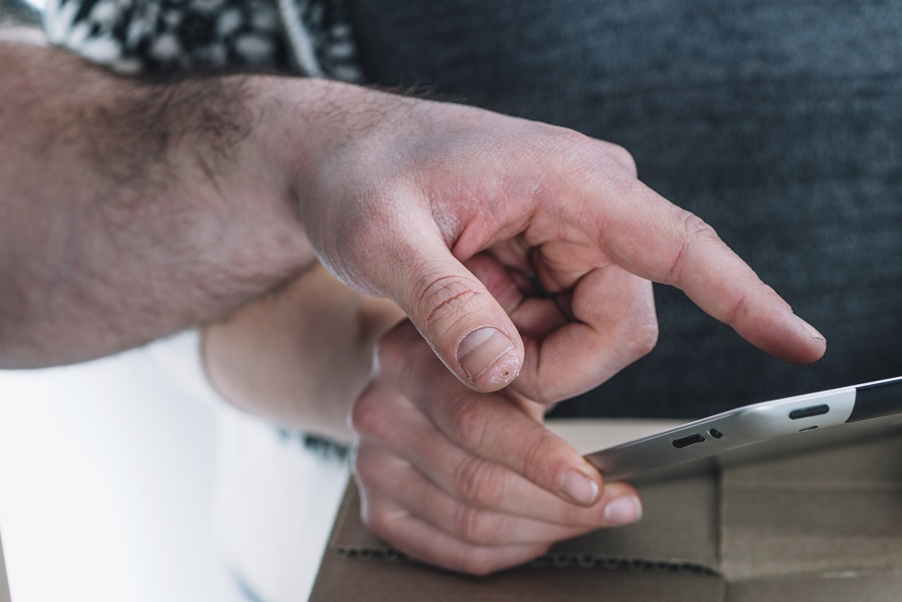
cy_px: 383
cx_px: 622
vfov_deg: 8.9
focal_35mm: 154
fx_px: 3859
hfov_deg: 13.3
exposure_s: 1/160
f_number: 5.6
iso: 160
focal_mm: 105
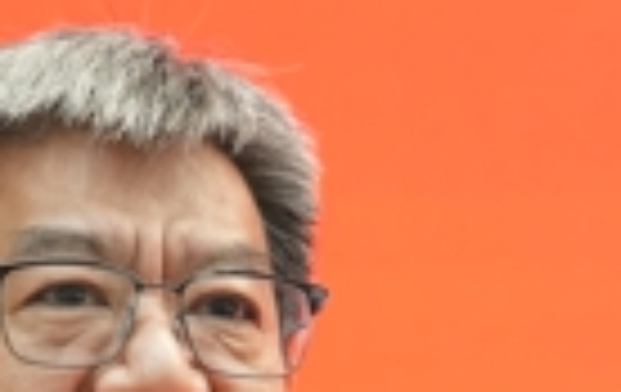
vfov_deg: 4.5
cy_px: 734
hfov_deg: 7.3
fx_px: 4869
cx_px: 297
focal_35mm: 287
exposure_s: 1/160
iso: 3200
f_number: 4
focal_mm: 65
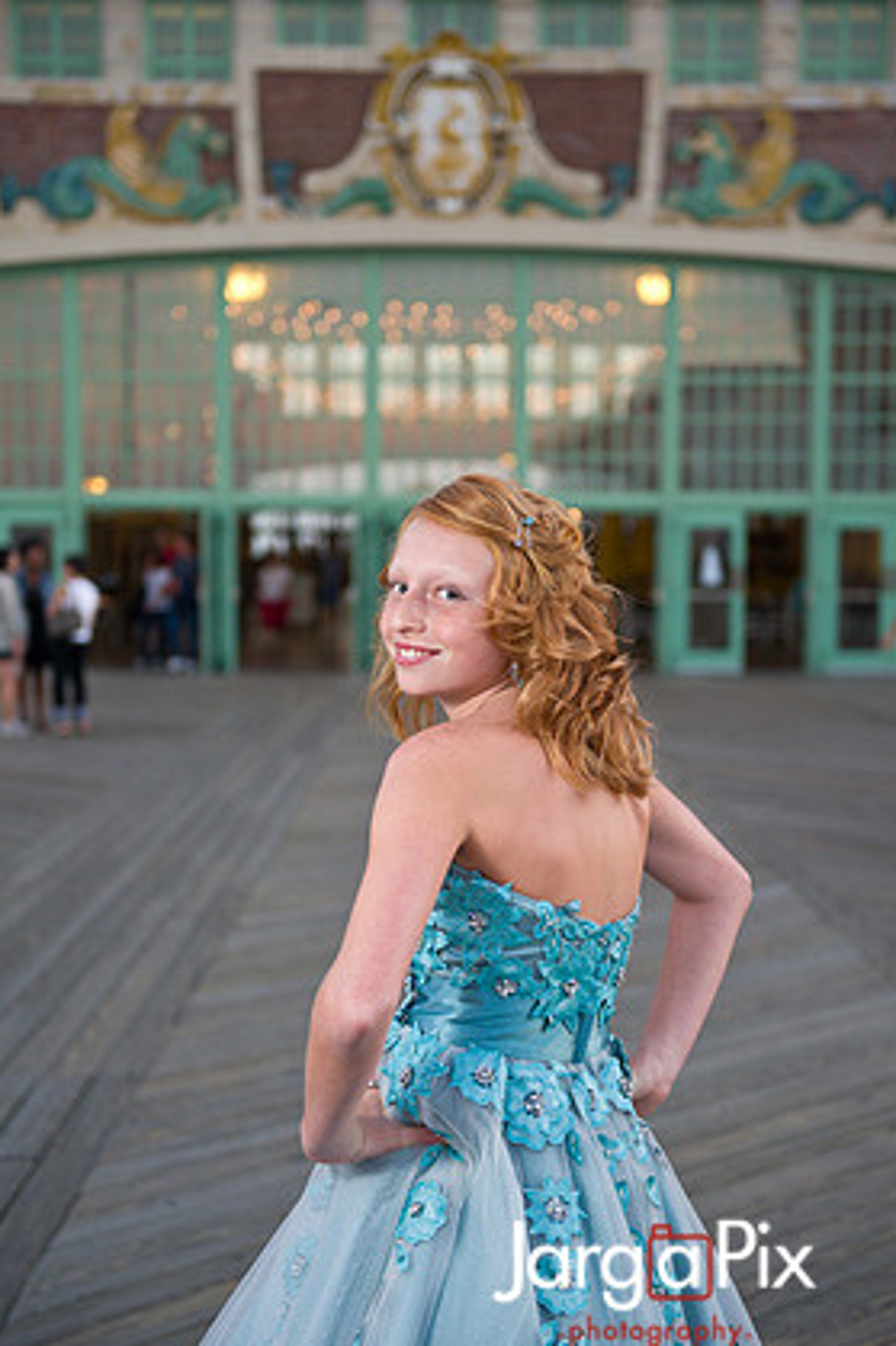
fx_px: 2204
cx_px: 445
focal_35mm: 59
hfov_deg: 23.0
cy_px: 668
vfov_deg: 33.9
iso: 800
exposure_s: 1/250
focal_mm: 55
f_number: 3.2
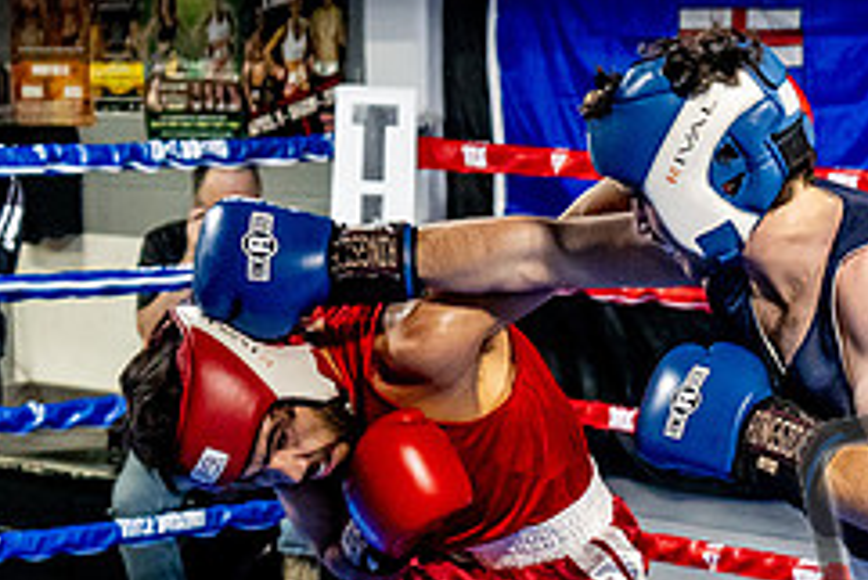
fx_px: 3016
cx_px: 807
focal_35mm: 125
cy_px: 485
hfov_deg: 16.1
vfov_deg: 10.9
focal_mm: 35
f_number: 2.8
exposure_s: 1/800
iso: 5000
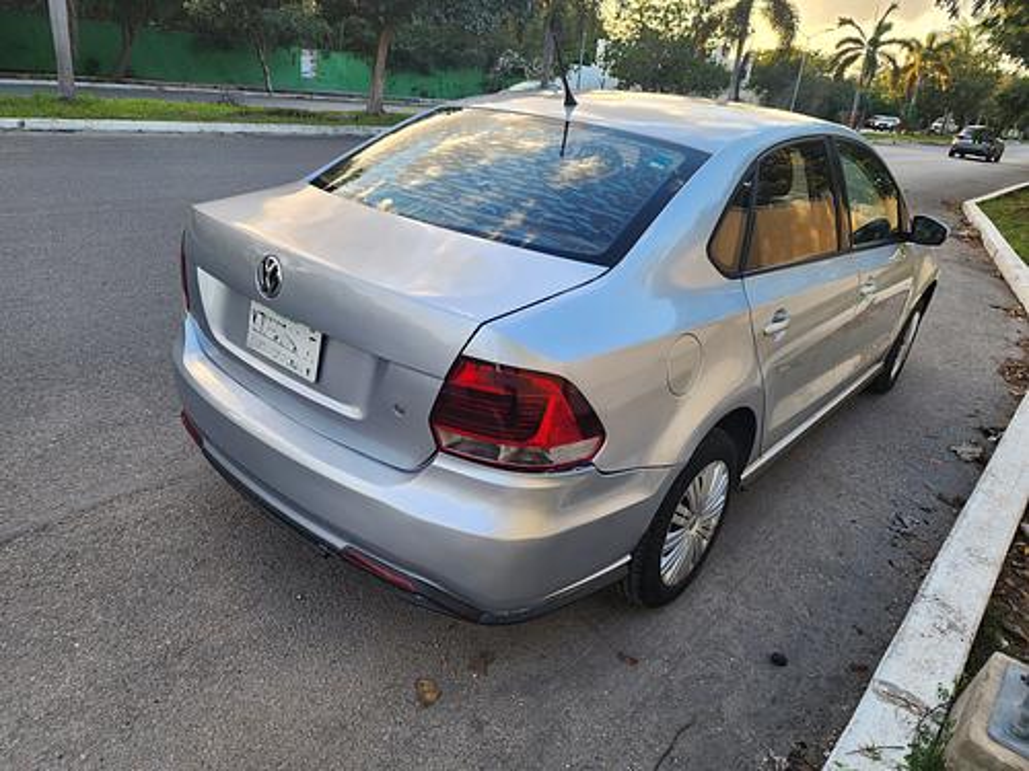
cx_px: 514
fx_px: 684
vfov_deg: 58.9
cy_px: 386
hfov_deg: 73.9
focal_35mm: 23
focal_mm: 6.4
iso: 32
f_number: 1.8
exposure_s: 1/180
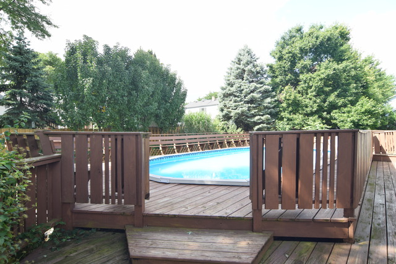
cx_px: 198
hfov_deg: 90.0
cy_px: 132
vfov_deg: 67.4
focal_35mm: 18
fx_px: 198
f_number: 8
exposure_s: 1/60
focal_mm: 12
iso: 200
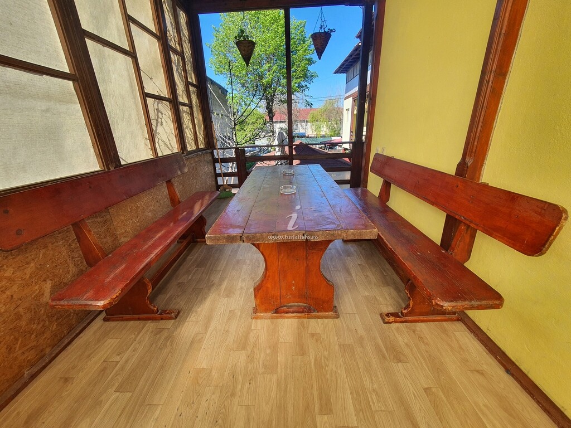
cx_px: 286
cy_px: 214
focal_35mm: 13
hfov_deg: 106.2
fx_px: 214
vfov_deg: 89.9
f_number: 2.2
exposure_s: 1/232
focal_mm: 1.8
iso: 50
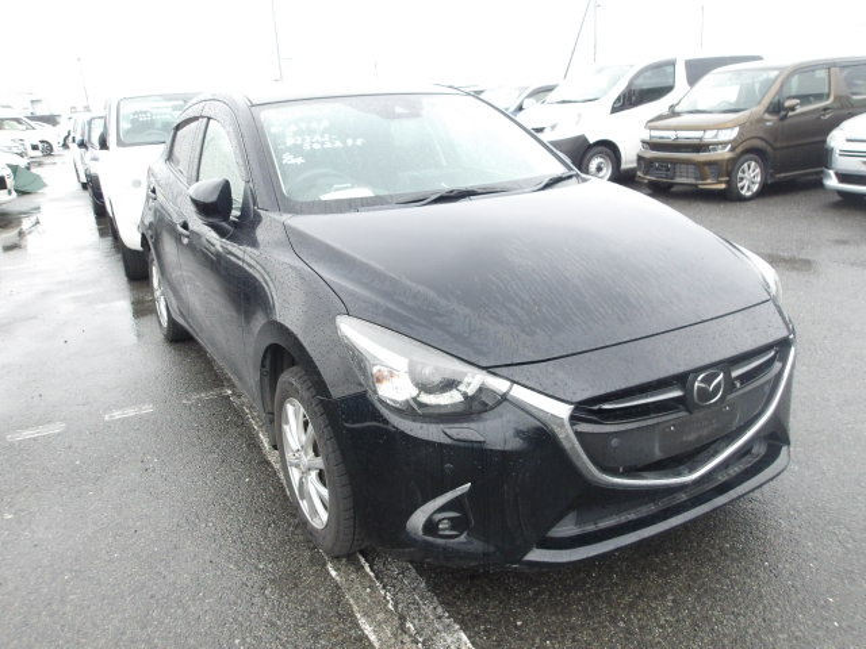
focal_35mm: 27
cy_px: 324
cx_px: 433
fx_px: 675
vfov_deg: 51.4
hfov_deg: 65.3
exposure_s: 1/60
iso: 571
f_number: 10.4
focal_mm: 4.9
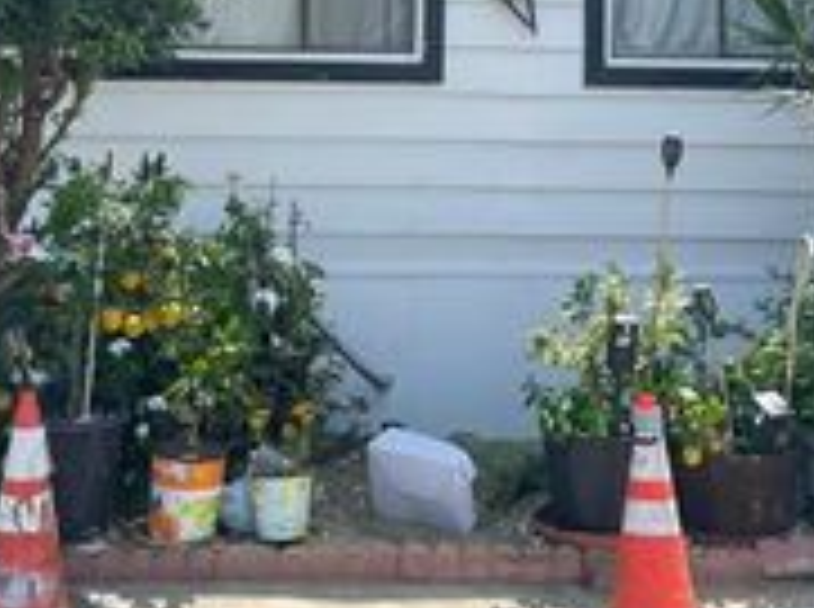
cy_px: -70
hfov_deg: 27.1
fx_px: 1690
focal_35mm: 72
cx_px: 409
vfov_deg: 19.5
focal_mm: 4.2
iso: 32
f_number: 1.6
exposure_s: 1/1553
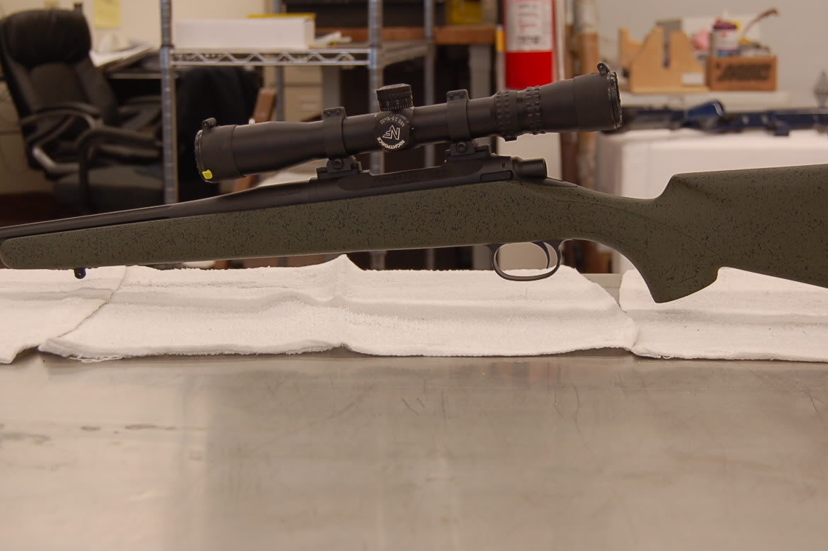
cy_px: 240
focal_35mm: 62
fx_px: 1425
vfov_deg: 21.9
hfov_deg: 32.4
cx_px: 432
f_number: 4.5
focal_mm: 32
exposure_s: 1/50
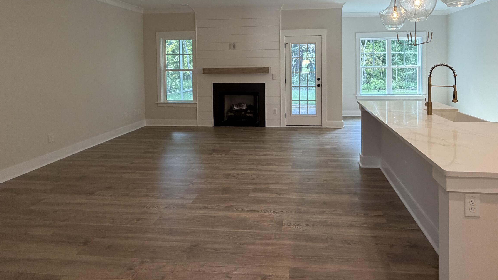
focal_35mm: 20
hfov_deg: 86.0
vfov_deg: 53.2
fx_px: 264
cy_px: 68
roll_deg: +1.4
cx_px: 287
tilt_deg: -0.8
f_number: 2.2
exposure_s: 1/120
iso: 320
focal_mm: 2.22
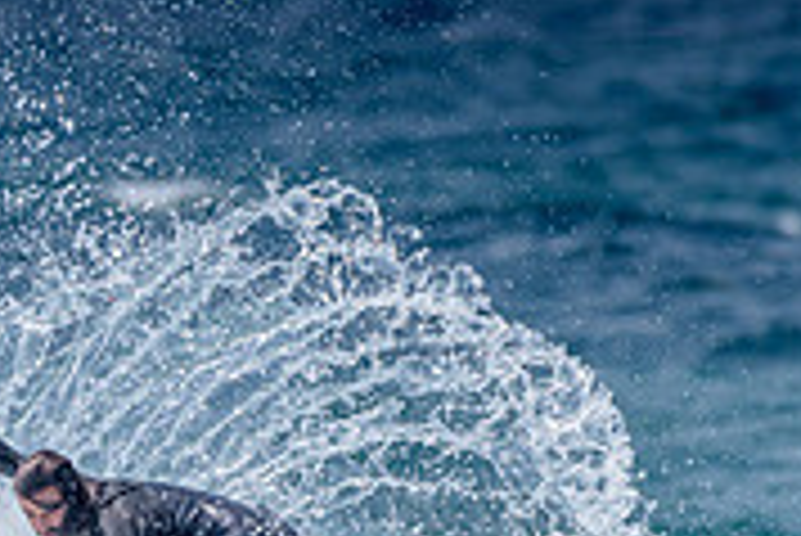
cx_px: 182
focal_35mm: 2003
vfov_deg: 0.7
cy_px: 662
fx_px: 44602
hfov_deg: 1.0
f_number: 5.6
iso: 100
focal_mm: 500
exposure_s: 1/2000
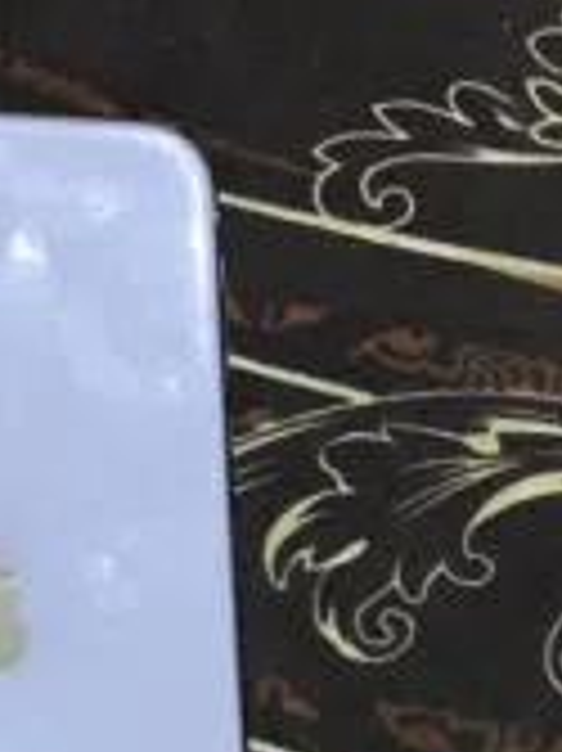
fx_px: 1452
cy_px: 500
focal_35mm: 67
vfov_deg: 28.8
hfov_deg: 21.3
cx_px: 22
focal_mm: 3.99
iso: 80
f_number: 1.8
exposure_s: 1/5
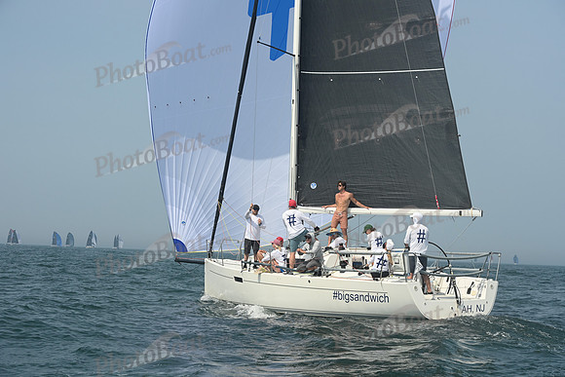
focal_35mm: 70
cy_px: 188
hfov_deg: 28.8
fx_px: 1099
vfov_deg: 19.5
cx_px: 282
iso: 320
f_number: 8
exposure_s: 1/1250
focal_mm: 70
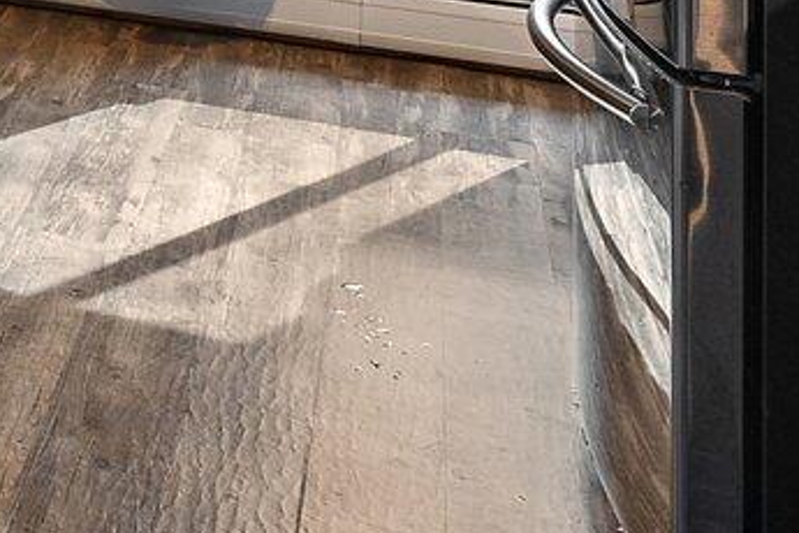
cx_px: -1121
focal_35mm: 83
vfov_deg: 14.3
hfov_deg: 14.9
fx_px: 1842
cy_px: -469
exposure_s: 1/2
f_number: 9
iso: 400
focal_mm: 14
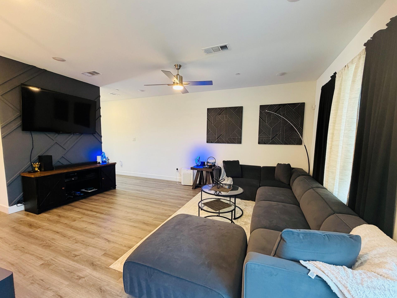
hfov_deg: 98.2
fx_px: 172
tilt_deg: -5.4
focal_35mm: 15
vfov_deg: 81.7
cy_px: 156
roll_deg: -0.3
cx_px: 198
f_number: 2.2
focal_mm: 2.22
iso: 250
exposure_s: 1/60
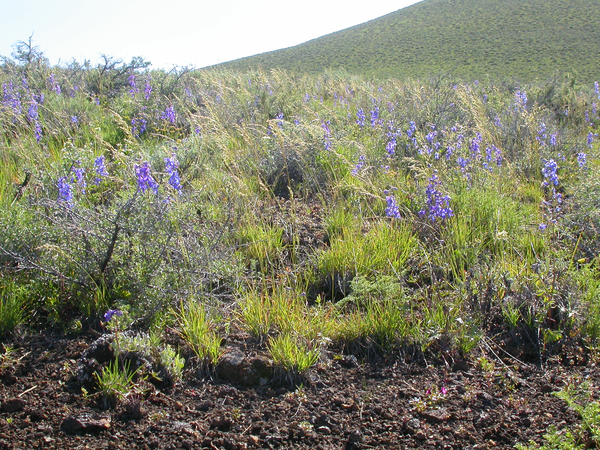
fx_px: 988
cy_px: 225
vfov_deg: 25.7
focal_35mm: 57
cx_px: 300
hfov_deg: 33.8
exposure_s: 1/176
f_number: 6.9
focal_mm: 11.8
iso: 100
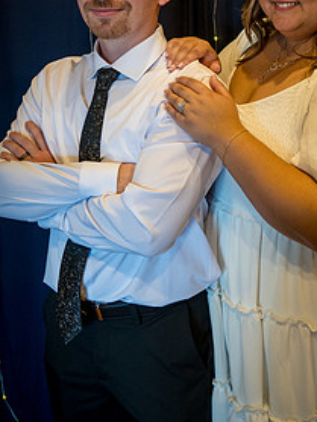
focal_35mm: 59
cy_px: 143
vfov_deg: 32.4
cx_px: 201
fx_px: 719
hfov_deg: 24.8
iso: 2800
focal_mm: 38
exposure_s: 1/125
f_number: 4
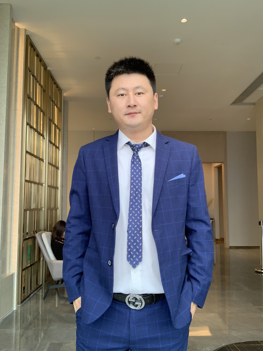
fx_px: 324
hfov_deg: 44.2
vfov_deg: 56.8
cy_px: 176
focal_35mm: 32
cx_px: 132
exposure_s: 1/80
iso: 64
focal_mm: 2.87
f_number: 2.2
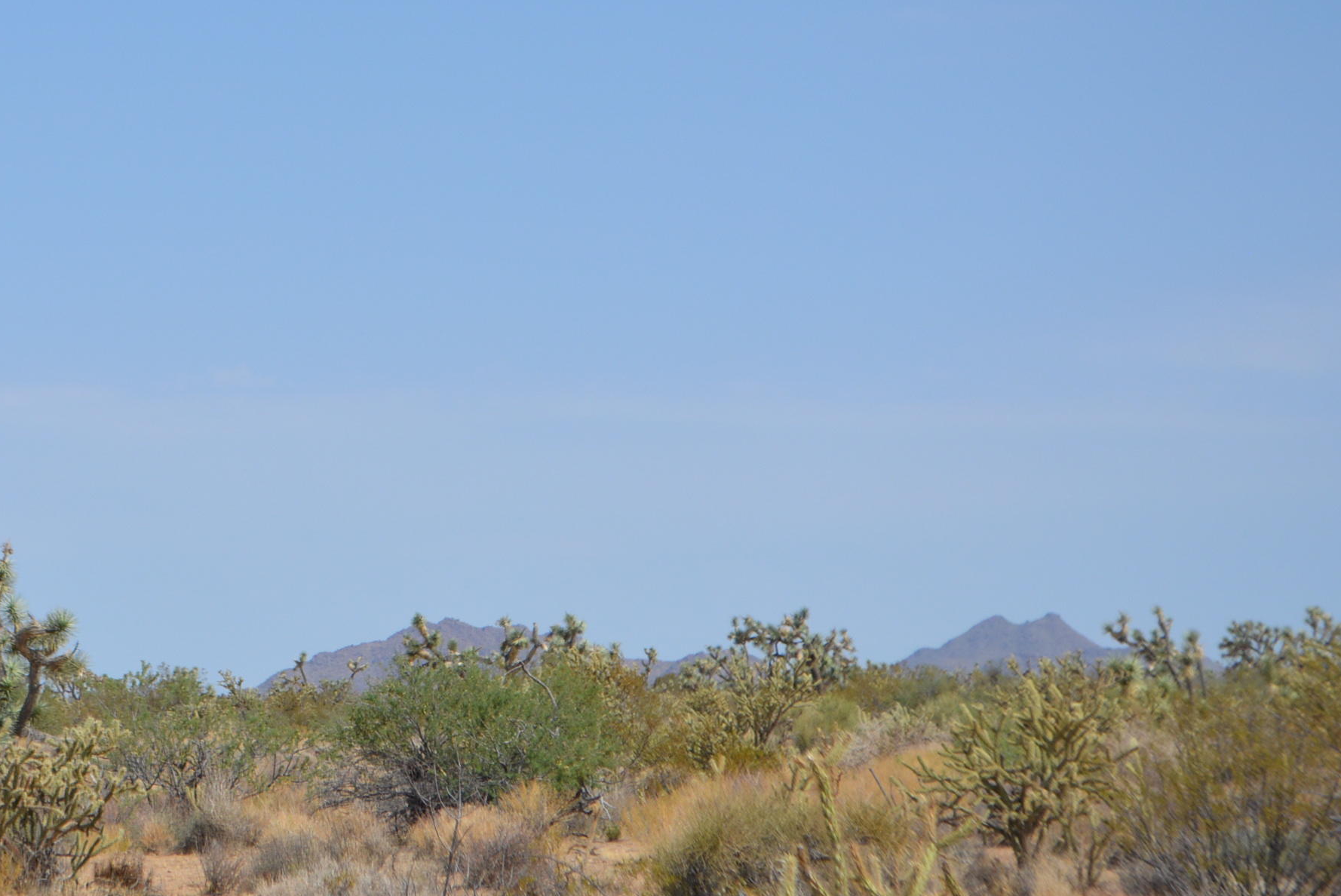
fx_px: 5175
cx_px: 265
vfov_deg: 9.9
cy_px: 397
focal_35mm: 139
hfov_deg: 14.7
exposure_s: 1/2000
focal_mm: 55
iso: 400
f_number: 7.1
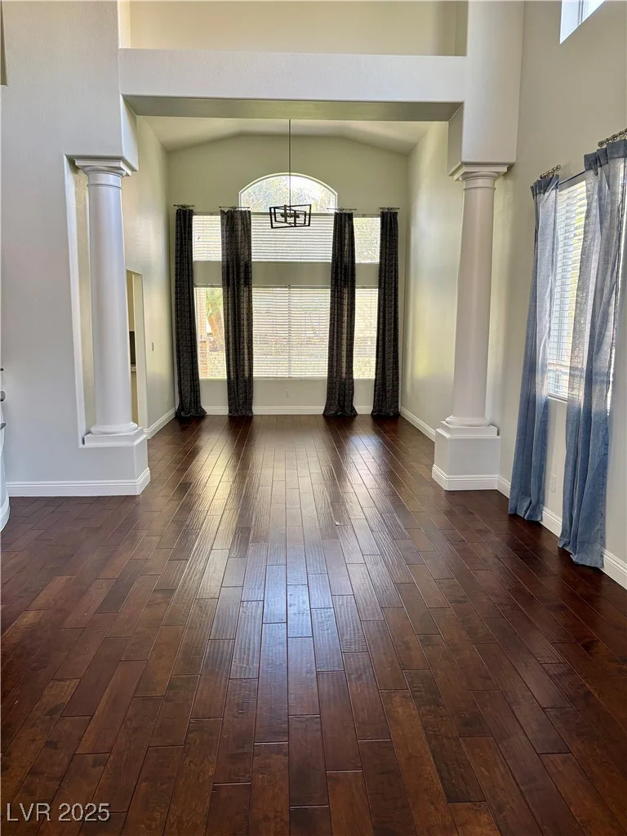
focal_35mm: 26
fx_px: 628
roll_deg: -0.4
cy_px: 418
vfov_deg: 67.3
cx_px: 314
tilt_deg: -9.2
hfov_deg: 53.1
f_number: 1.6
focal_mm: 5.96
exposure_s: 1/121
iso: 125
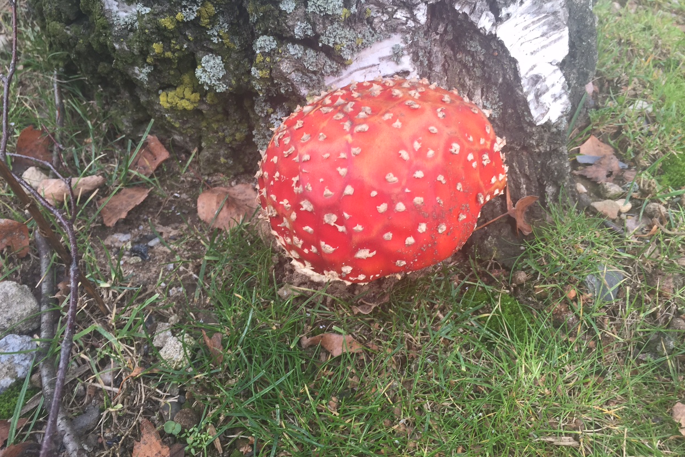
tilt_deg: -44.6
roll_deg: -0.2
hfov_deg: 60.3
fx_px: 590
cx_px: 339
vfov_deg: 42.3
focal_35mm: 31
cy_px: 235
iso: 32
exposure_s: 1/60
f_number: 2.2
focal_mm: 4.15
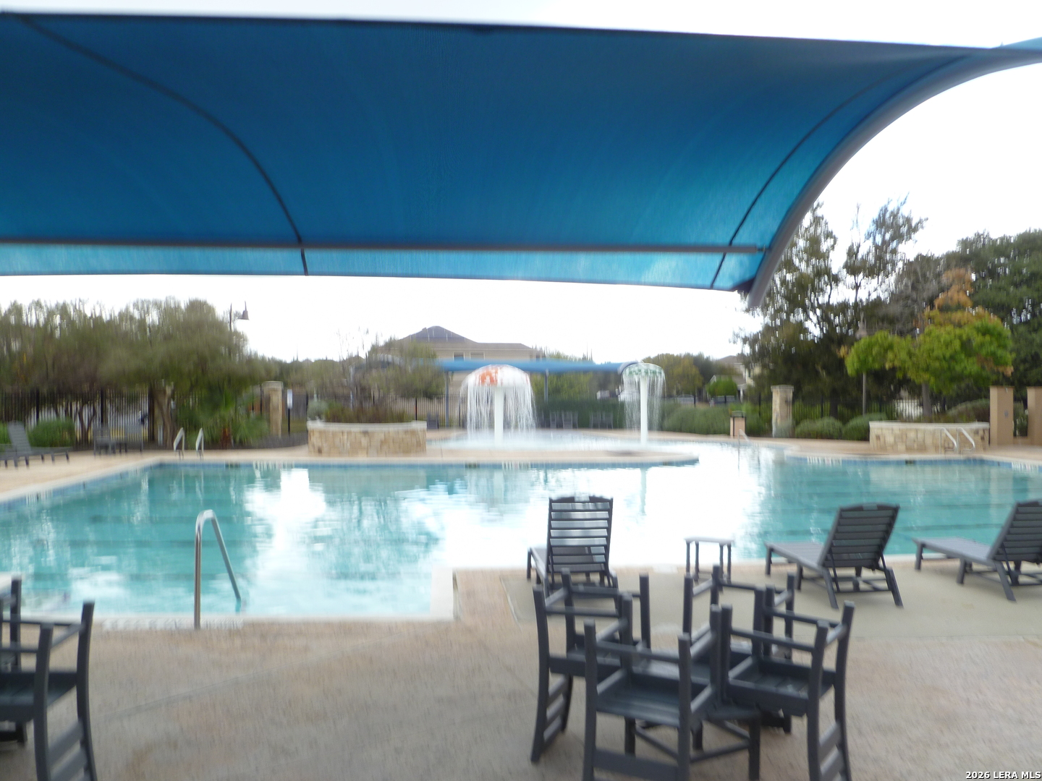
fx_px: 843
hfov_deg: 63.4
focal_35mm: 28
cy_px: 390
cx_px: 521
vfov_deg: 49.7
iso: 80
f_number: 3.3
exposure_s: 1/60
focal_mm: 5
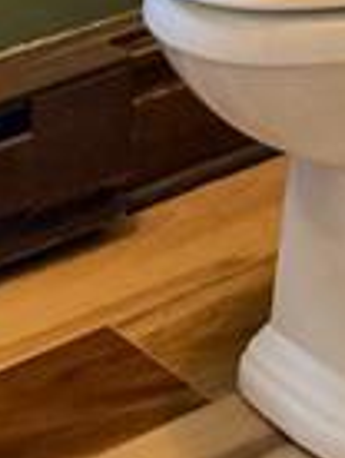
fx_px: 2358
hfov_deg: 8.1
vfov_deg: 8.9
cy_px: -946
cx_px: 630
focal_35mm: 178
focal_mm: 6.76
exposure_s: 1/60
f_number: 1.78
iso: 250
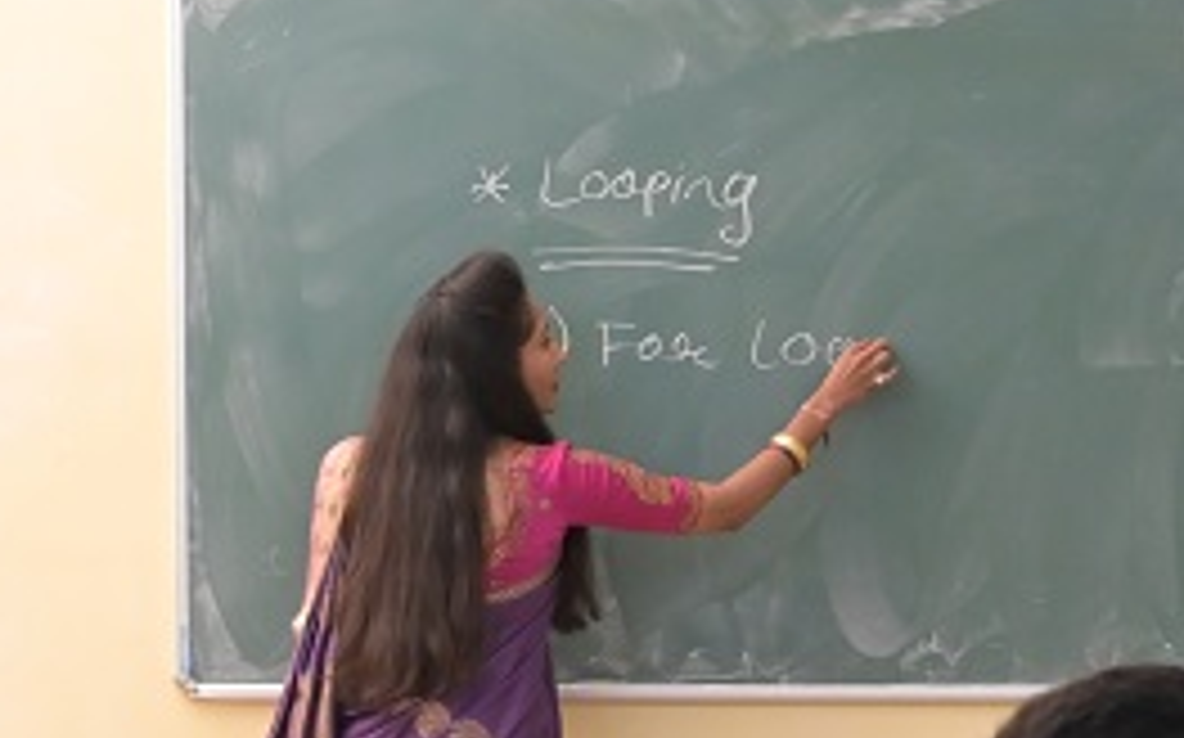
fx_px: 4611
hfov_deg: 14.4
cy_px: 914
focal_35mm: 143
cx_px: 1211
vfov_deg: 9.0
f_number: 5.6
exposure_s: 1/100
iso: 4000
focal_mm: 41
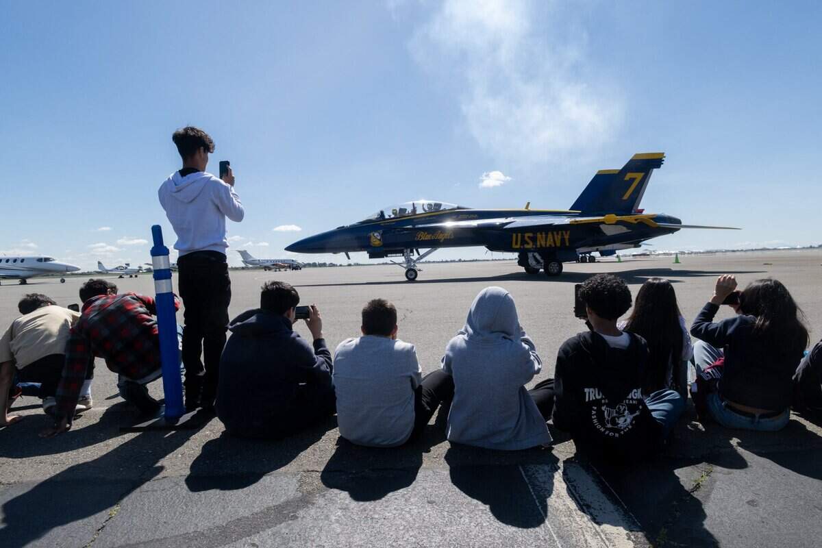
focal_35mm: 20
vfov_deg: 61.9
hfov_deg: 84.0
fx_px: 457
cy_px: 274
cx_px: 411
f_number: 11
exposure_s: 1/500
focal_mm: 20
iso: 400
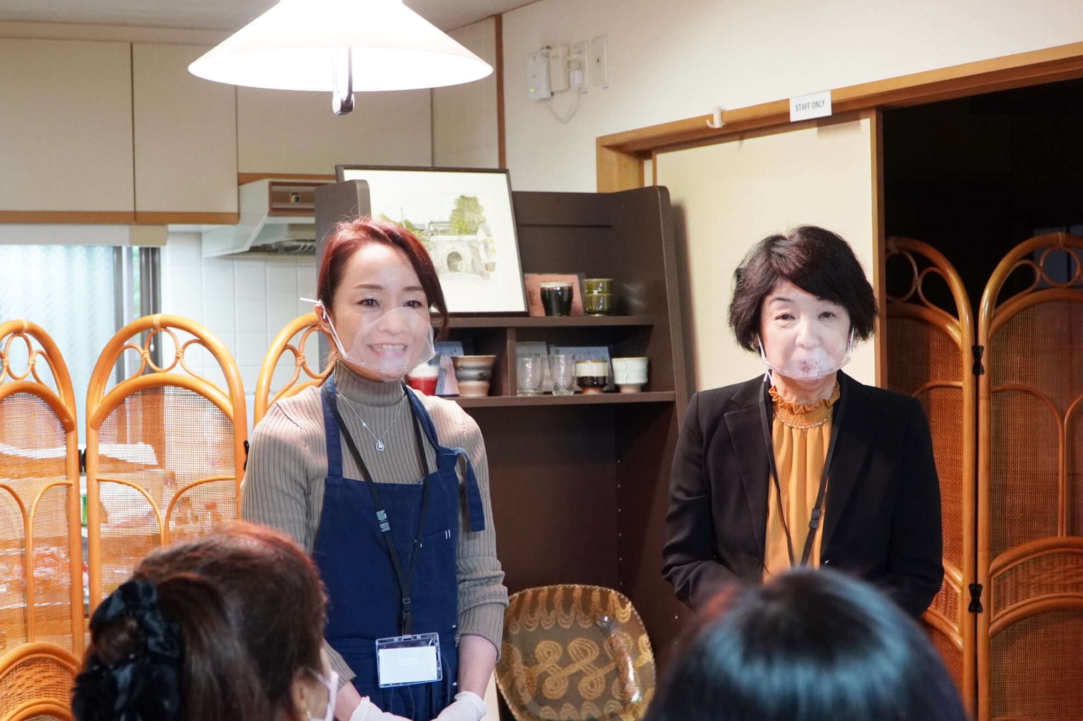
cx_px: 547
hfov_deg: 39.2
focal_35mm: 51
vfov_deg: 26.7
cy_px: 363
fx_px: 1519
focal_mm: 33
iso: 2000
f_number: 4
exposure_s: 1/50
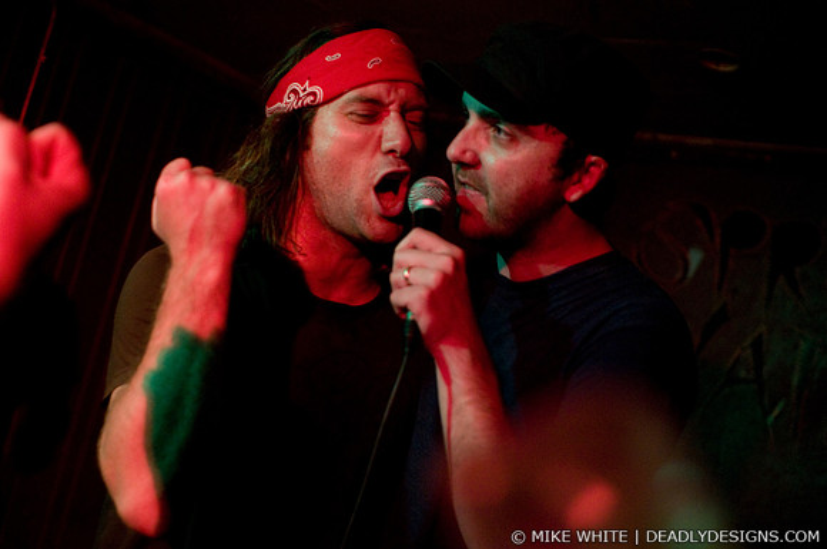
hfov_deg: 43.7
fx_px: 1032
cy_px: 274
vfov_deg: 29.8
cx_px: 414
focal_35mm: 45
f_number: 2.2
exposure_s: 1/100
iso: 1000
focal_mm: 30
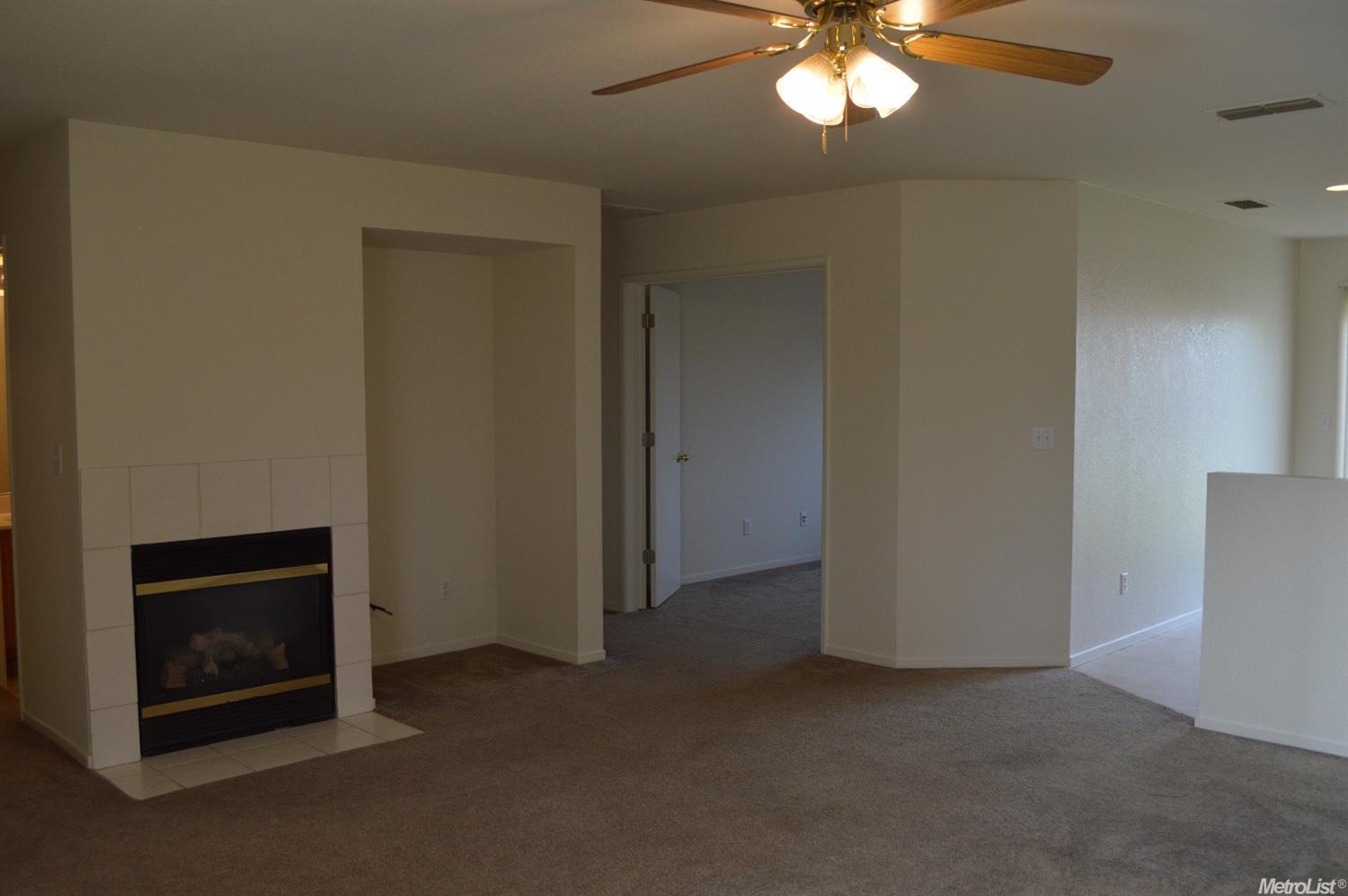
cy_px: 448
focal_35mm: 30
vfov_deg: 43.5
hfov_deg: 62.0
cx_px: 674
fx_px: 1122
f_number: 5
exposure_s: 1/100
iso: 400
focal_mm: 20
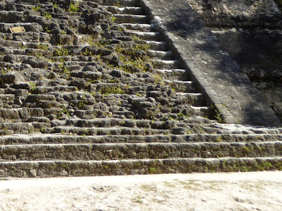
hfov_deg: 20.9
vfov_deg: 15.5
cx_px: 6
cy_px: -60
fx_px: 741
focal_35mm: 91
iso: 100
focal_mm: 6.3
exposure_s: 1/400
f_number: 3.7
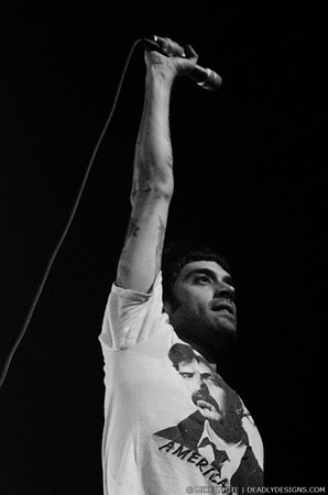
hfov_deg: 22.5
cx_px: 164
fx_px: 824
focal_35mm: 60
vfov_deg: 33.5
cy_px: 248
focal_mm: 40
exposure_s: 1/500
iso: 3200
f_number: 2.8
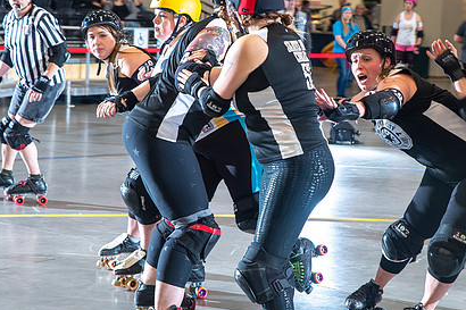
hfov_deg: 20.6
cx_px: 250
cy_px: 107
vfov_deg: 13.8
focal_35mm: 99
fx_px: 1281
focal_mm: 70
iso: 500
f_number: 5.6
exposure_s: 1/160
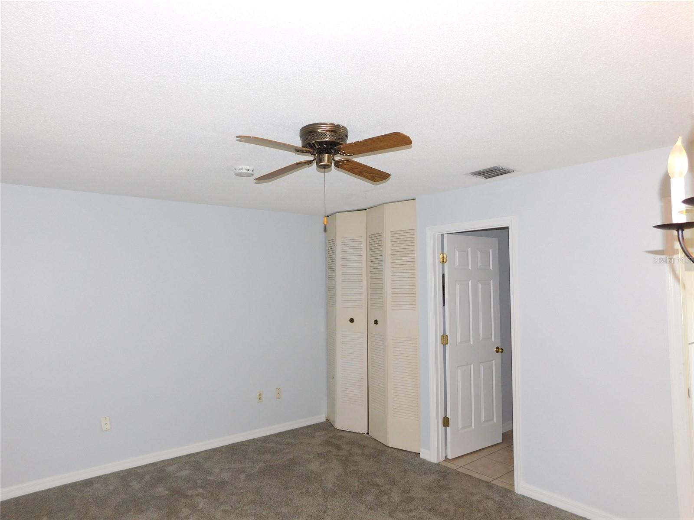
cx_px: 347
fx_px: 461
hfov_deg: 73.9
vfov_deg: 58.9
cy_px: 260
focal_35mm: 23
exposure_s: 1/30
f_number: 3
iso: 200
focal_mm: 4
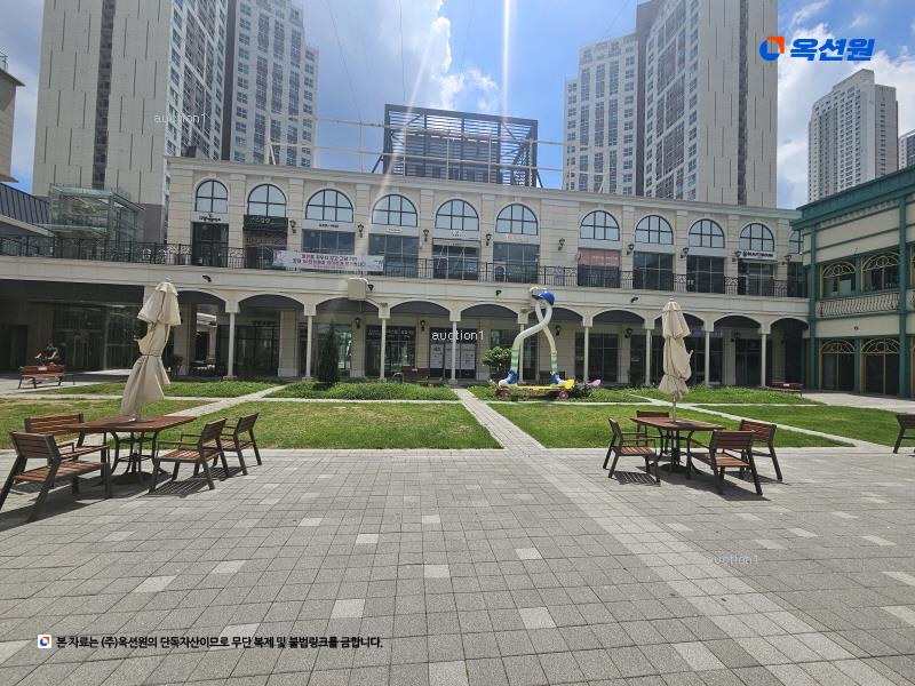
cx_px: 458
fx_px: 344
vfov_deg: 89.9
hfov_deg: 106.2
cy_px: 343
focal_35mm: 13
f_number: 2.2
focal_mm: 2.2
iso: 50
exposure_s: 1/3618
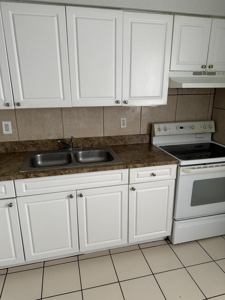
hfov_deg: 56.8
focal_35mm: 24
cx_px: 112
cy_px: 150
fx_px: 208
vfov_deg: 71.6
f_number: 1.78
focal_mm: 6.86
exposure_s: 1/60
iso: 250
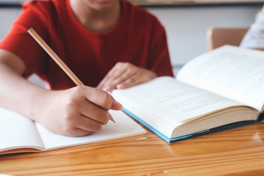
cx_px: 132
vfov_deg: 32.6
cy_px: 88
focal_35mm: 41
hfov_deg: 47.4
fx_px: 301
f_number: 2.8
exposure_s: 1/125
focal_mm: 27.4
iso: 400
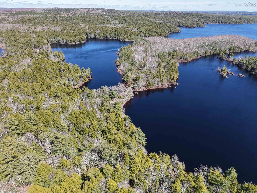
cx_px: 128
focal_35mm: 24
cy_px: 96
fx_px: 178
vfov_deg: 56.8
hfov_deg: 71.6
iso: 200
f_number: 1.8
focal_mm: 8.67
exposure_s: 1/3000
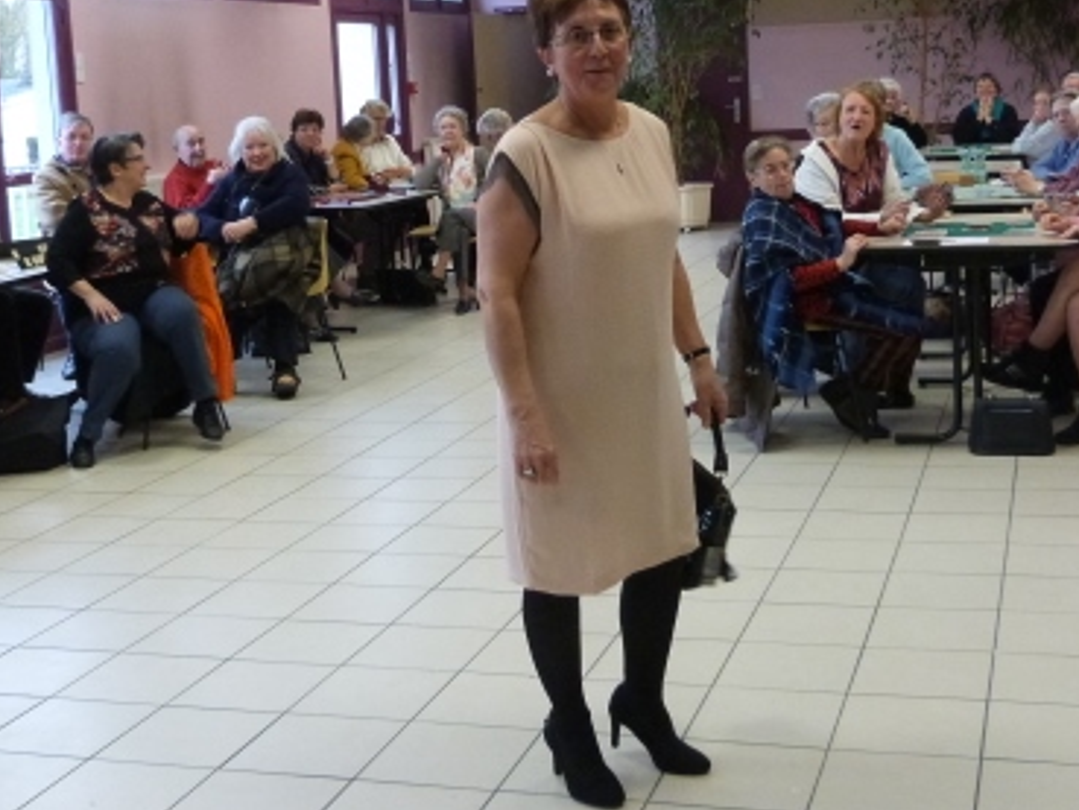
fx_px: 1621
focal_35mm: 52
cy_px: 243
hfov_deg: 36.8
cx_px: 585
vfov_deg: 27.8
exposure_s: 1/50
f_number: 2.9
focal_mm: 5.2
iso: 400
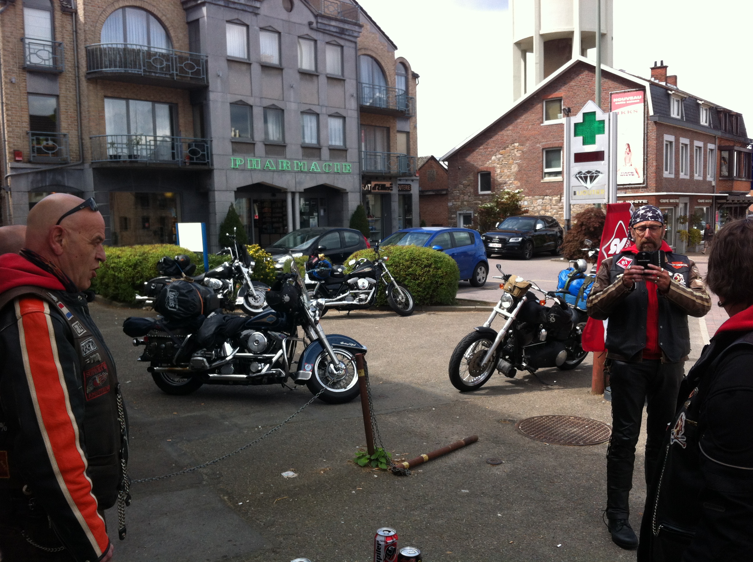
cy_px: 281
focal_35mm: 35
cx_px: 376
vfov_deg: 40.6
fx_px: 760
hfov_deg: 52.7
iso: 80
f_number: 2.8
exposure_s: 1/580
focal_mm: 3.85
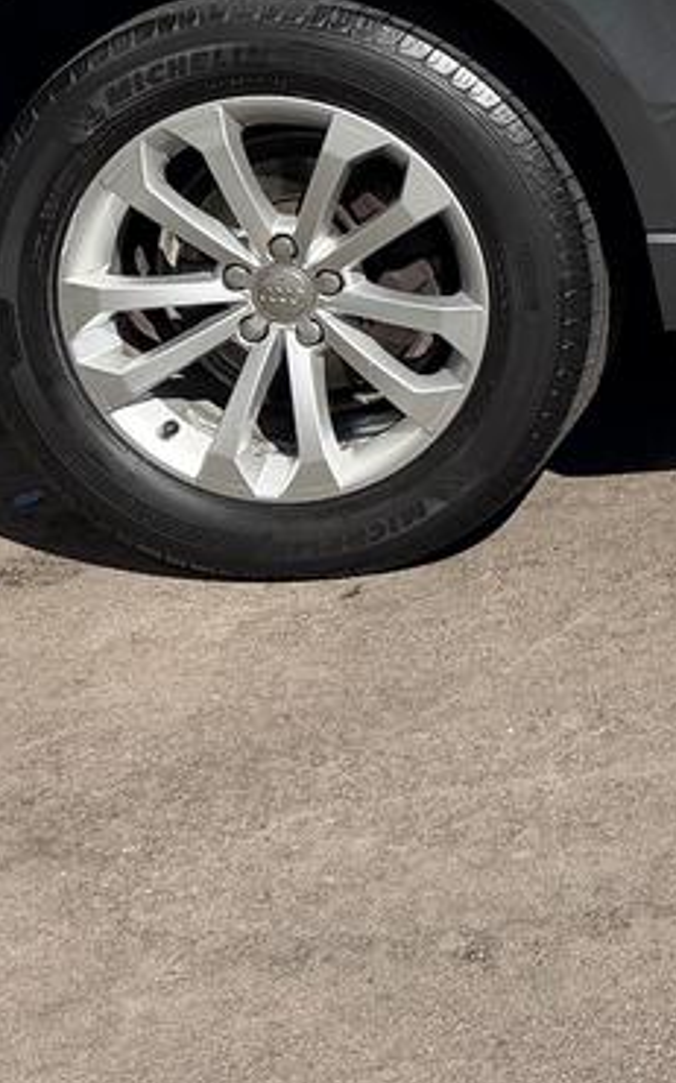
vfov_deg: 21.9
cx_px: 1396
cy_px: -205
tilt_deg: -10.0
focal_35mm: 88
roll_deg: +1.8
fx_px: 2596
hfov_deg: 12.8
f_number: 1.78
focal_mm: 6.76
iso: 80
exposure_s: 1/4673
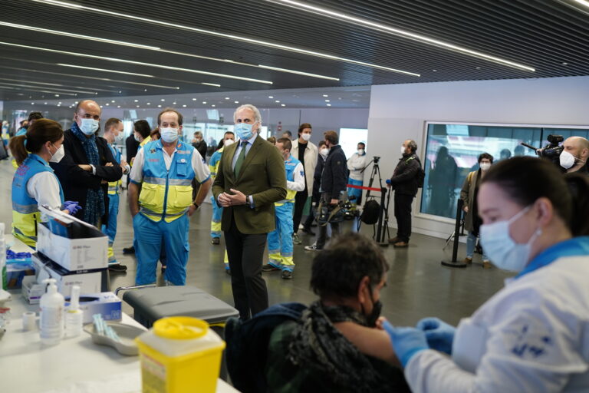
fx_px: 573
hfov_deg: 54.4
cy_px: 196
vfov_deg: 37.9
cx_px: 294
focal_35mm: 35
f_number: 2.2
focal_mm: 35
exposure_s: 1/200
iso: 1600
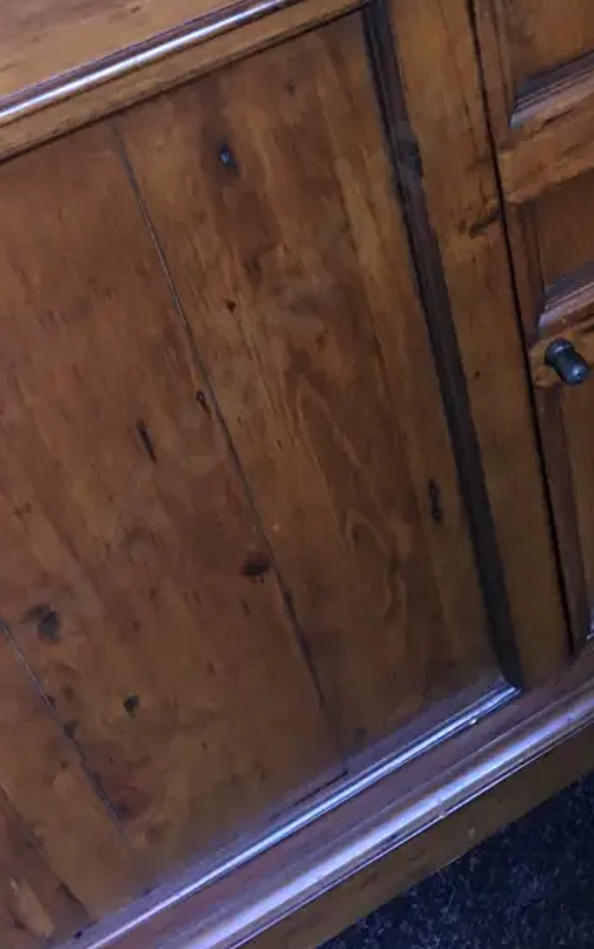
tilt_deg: -37.5
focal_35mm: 55
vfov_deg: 35.1
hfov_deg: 23.4
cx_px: 435
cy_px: 121
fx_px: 1423
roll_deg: +9.4
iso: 125
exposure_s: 1/8
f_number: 2.2
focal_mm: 4.15
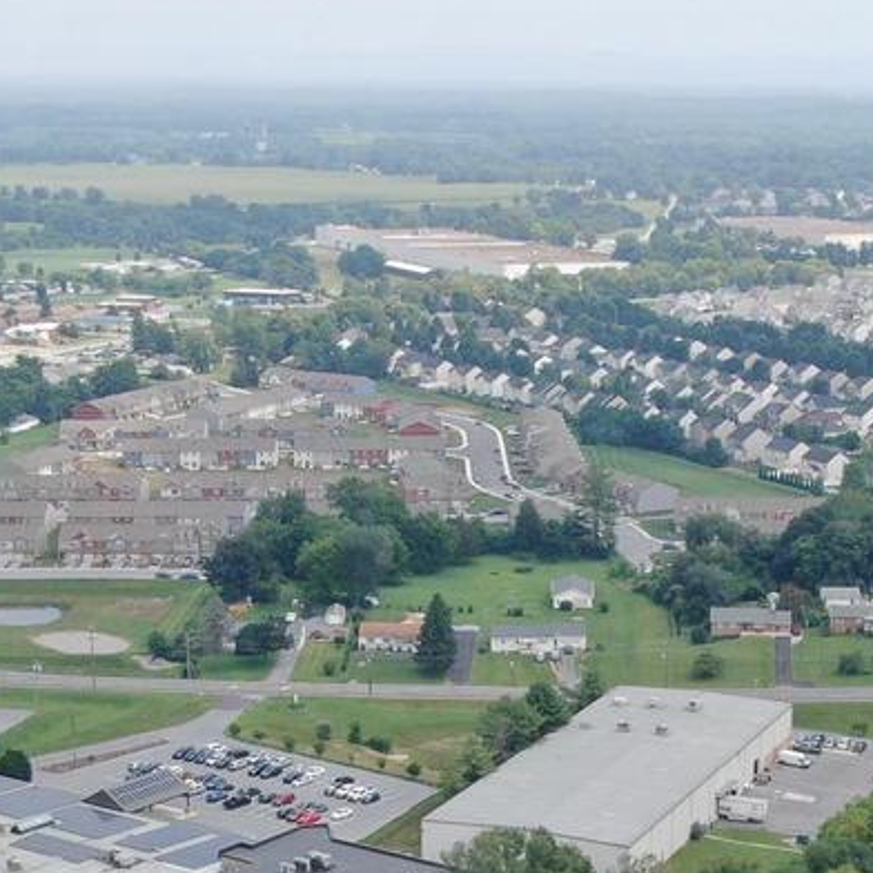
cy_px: 813
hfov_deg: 22.1
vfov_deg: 21.6
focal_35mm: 78
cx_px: 615
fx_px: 2226
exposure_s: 1/1000
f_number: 2.8
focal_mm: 4.39
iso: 110
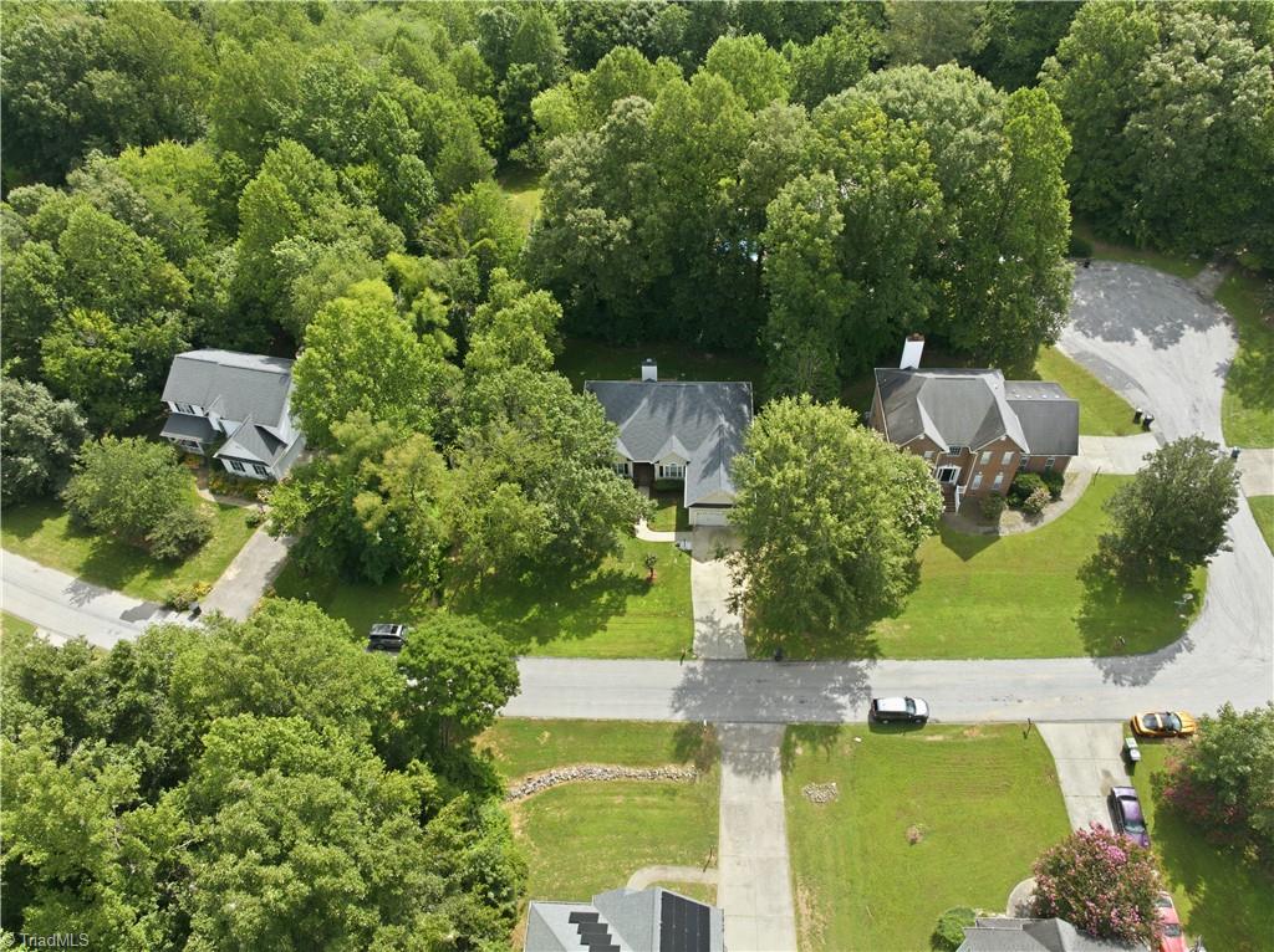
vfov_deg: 56.7
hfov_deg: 71.6
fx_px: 882
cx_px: 637
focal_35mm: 24
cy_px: 476
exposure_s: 1/160
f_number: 6.3
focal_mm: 12.3
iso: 100
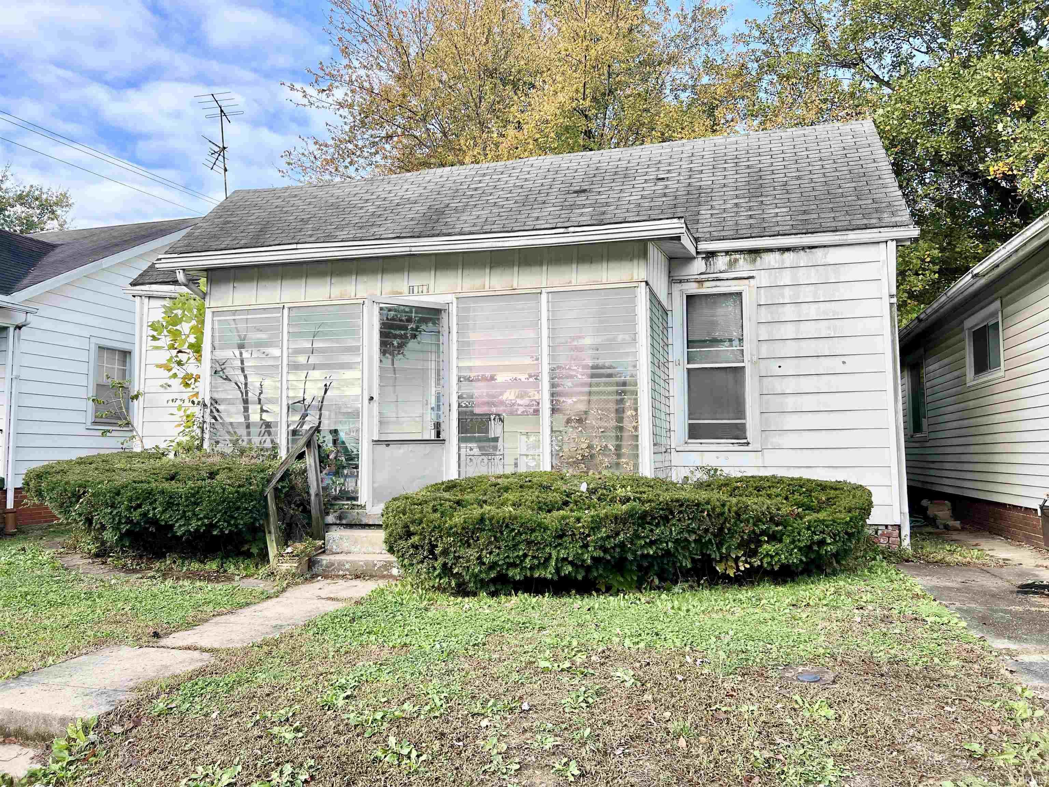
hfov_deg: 67.3
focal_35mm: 26
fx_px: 788
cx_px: 524
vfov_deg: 53.1
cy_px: 394
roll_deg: -0.8
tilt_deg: +3.9
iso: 50
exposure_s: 1/917
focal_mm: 5.7
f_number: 1.5
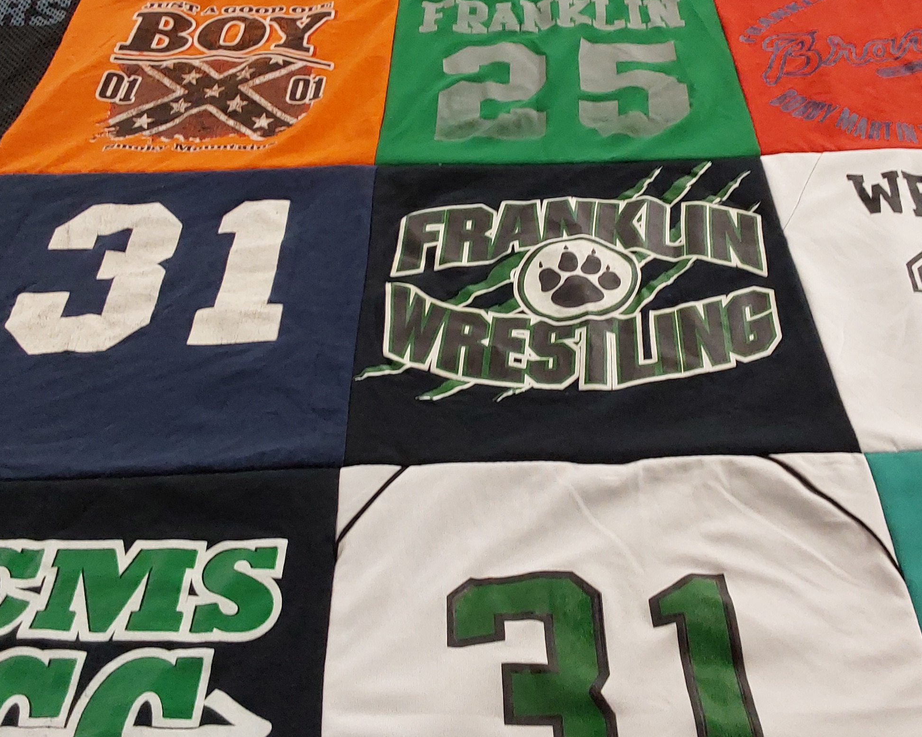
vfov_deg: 32.6
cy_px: 273
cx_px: 501
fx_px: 1255
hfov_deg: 40.3
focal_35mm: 46
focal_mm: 2.91
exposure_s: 1/60
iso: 160
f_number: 1.9
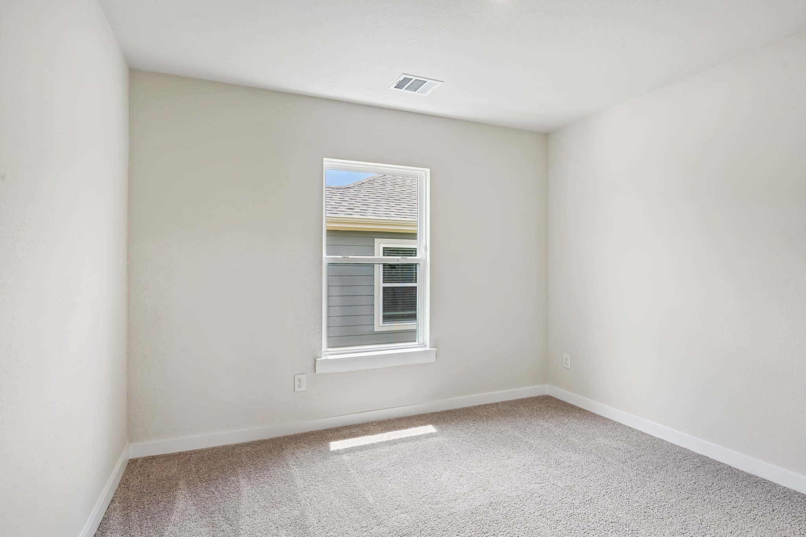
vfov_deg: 64.5
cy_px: 268
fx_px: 425
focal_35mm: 19
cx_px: 403
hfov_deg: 86.9
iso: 400
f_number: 8
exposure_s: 1/125
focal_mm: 19
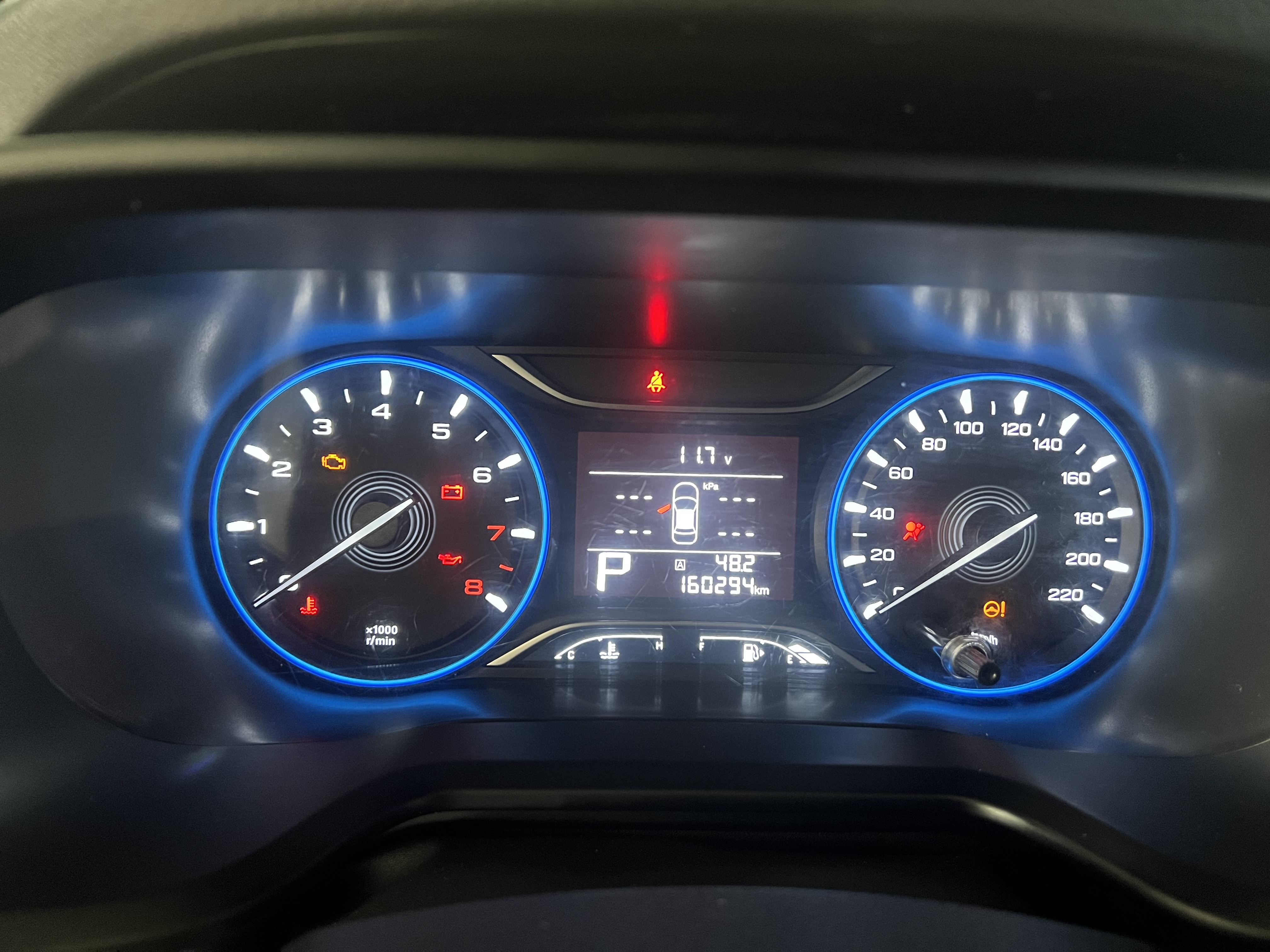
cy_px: 476
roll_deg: -2.1
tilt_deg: -27.8
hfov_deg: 67.3
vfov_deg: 53.1
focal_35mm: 26
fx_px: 954
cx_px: 635
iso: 640
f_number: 1.5
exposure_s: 1/39
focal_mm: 5.7
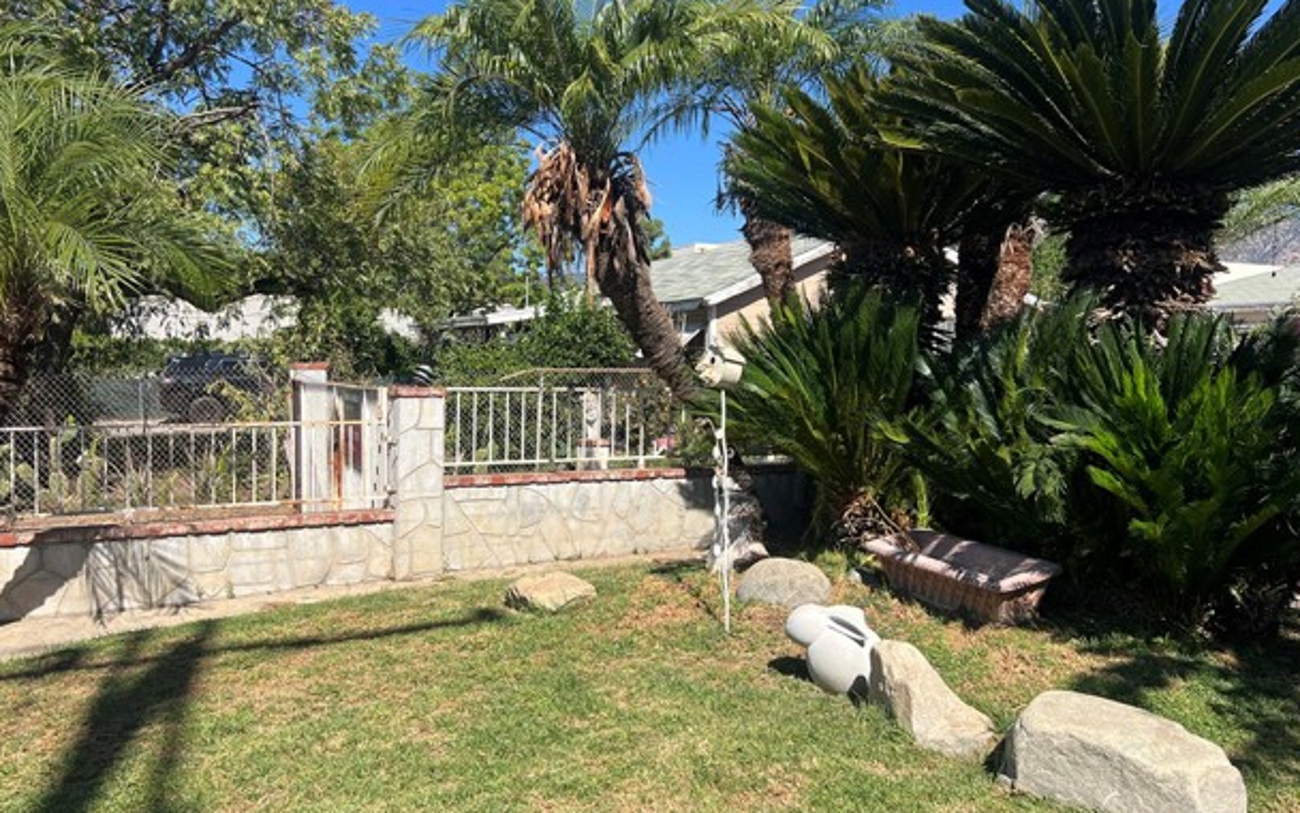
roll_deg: -0.7
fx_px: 1027
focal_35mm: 29
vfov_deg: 43.1
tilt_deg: -3.2
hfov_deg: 64.6
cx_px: 646
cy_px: 398
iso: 50
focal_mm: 5.7
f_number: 1.5
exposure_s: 1/3571
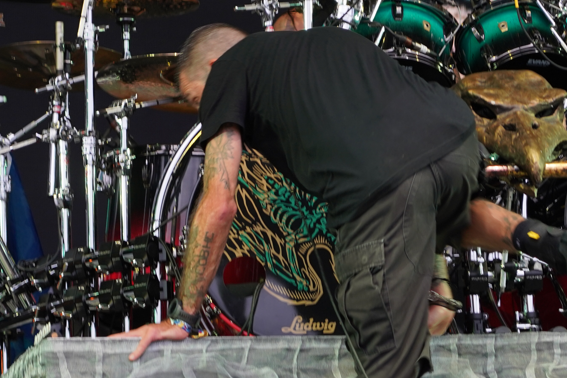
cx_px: 199
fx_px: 3701
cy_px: 231
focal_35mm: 235
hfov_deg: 8.8
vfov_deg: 5.8
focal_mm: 105
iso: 400
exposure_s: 1/125
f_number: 4
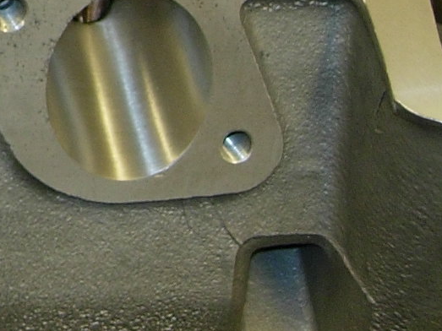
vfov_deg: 8.1
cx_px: -372
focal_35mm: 178
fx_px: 2272
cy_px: -242
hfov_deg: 10.4
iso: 79
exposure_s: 1/32
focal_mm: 8.5
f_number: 2.9
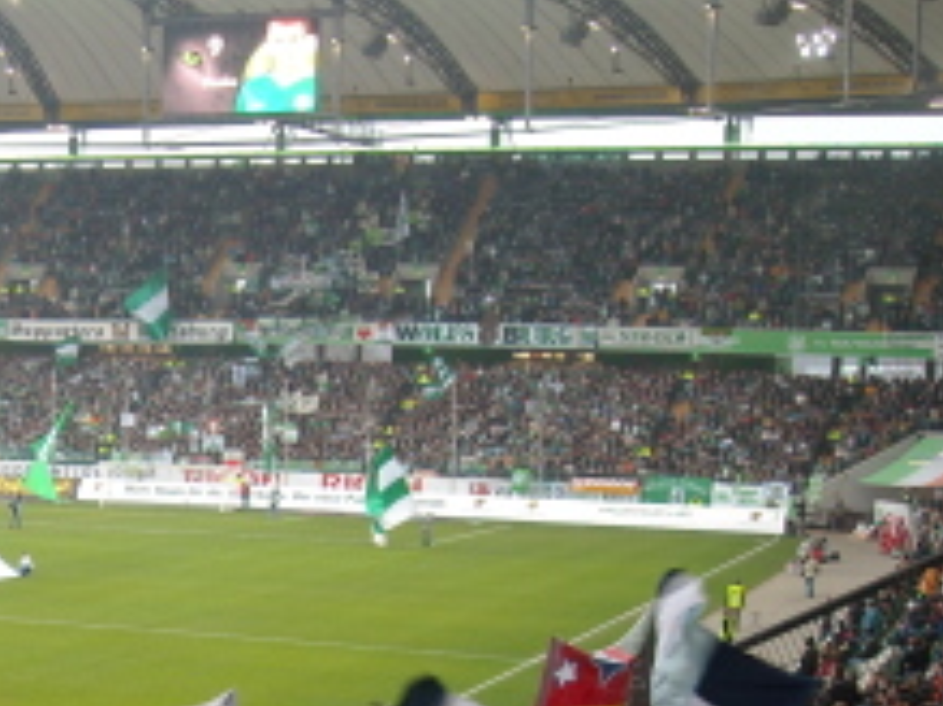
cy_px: 756
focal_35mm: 80
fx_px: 2178
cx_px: 4
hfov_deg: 23.4
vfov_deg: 17.8
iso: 80
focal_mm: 5.7
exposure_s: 1/60
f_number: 2.8
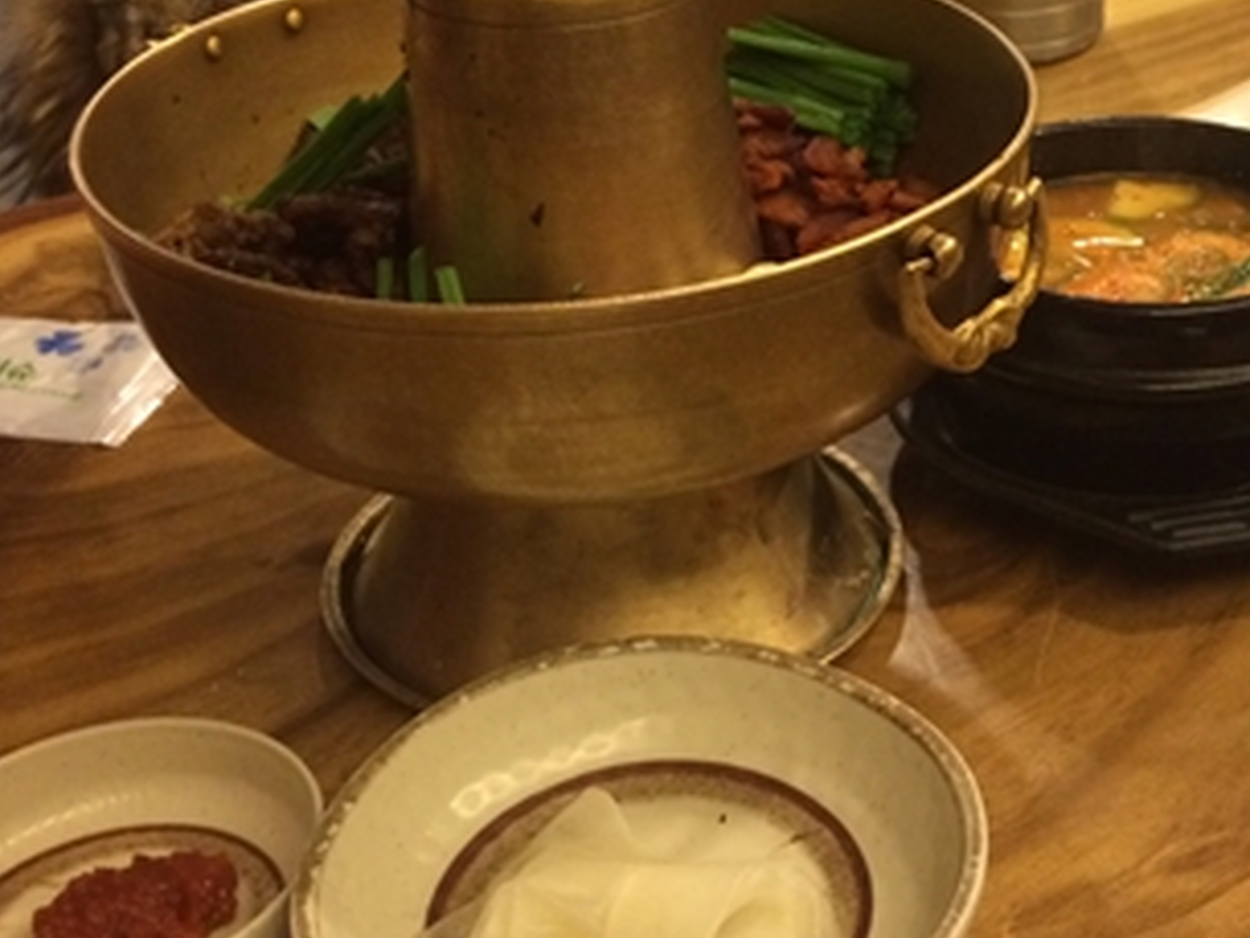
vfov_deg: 25.7
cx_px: 980
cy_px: 479
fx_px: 2059
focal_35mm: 57
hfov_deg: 32.9
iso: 250
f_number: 2.2
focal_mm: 4.15
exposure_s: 1/30
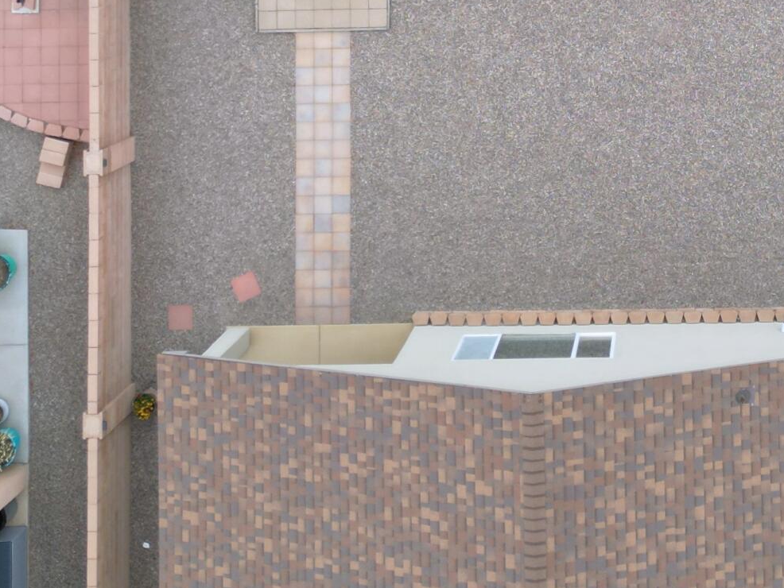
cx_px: 618
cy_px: -153
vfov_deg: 18.9
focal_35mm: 73
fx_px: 1654
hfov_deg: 26.2
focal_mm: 6.72
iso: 100
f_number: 1.7
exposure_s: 1/1250
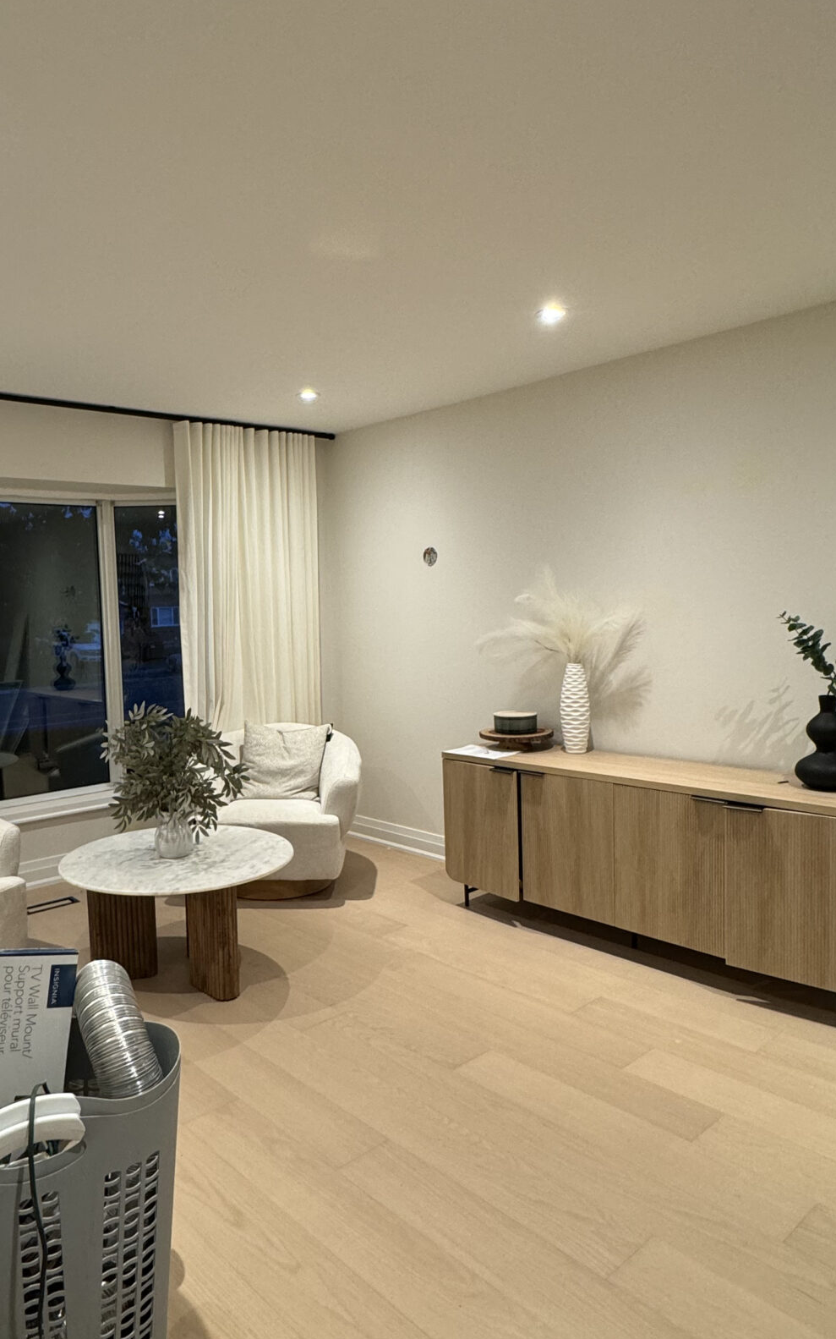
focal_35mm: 24
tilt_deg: -3.7
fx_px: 875
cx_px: 298
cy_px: 672
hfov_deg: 50.4
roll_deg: +1.7
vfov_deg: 74.8
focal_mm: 2.22
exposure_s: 1/60
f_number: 2.2
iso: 200
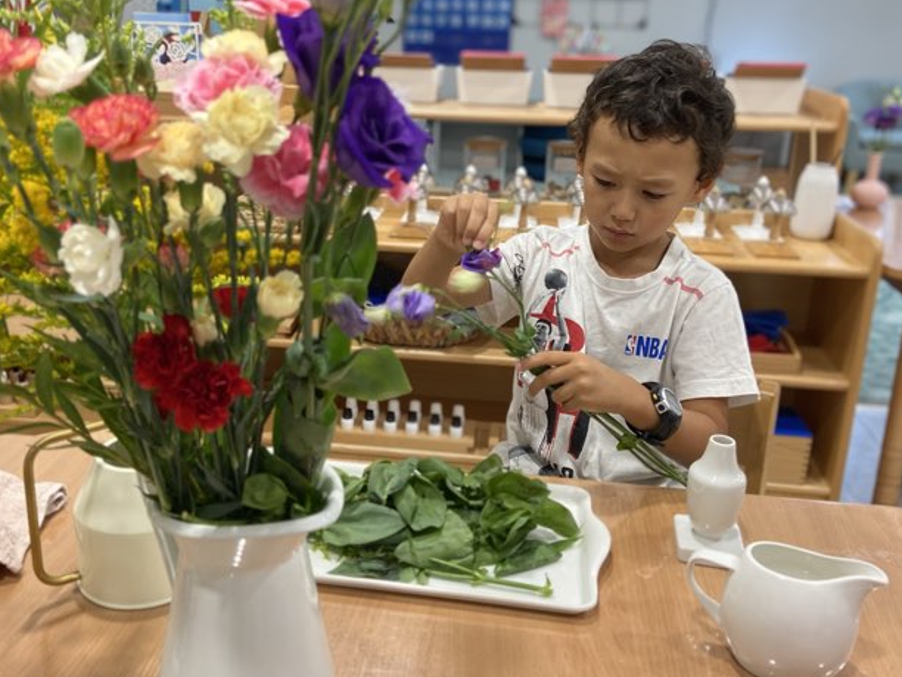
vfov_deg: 41.7
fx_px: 886
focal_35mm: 34
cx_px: 411
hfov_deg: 53.9
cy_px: 291
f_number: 1.8
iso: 100
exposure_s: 1/50
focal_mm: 4.25
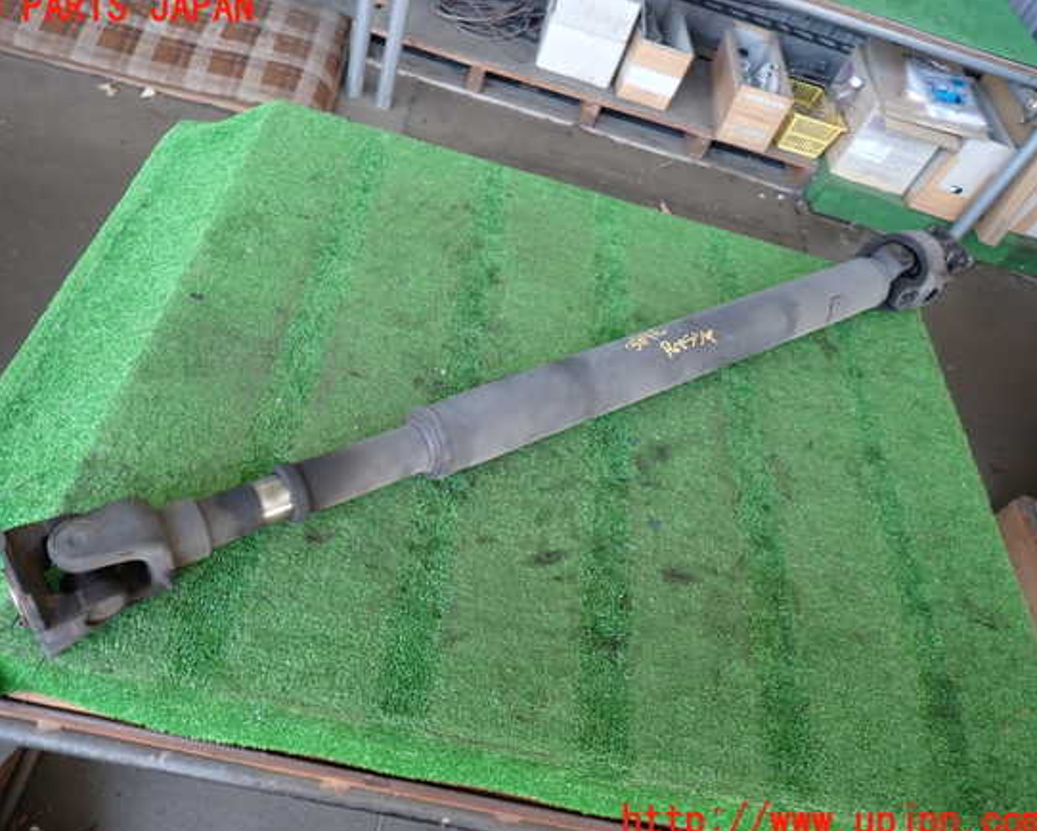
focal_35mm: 27
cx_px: 480
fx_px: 829
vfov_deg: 53.2
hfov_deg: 64.0
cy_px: 416
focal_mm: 4.5
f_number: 2
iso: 160
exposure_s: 1/60
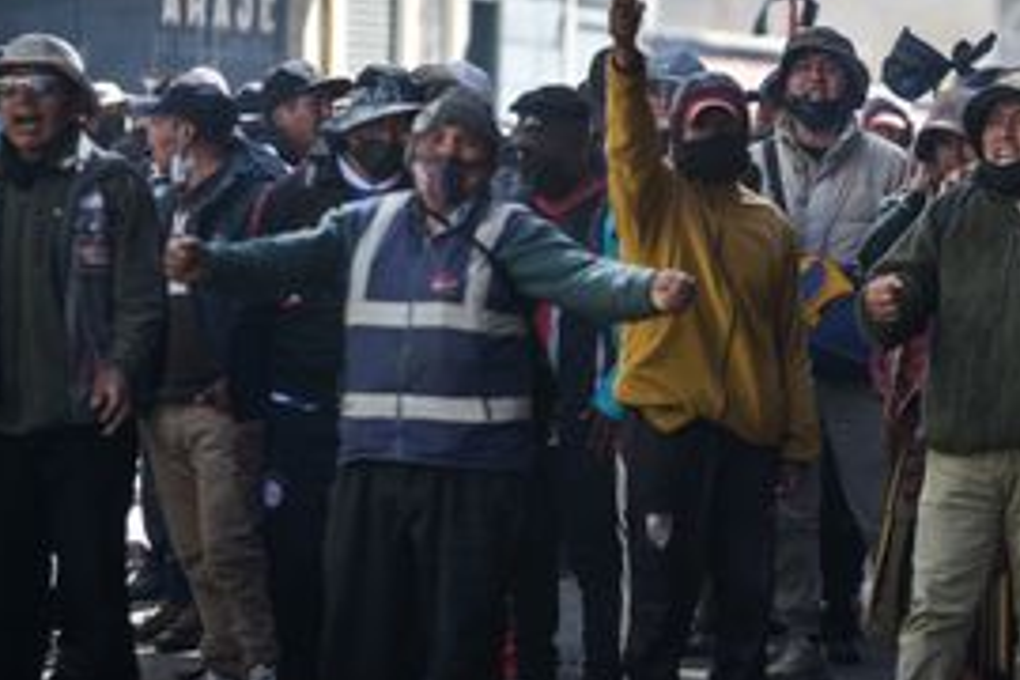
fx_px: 6290
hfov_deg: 9.3
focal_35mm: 222
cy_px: 198
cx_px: 669
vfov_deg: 6.2
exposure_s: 1/1600
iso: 320
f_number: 2.8
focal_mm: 150
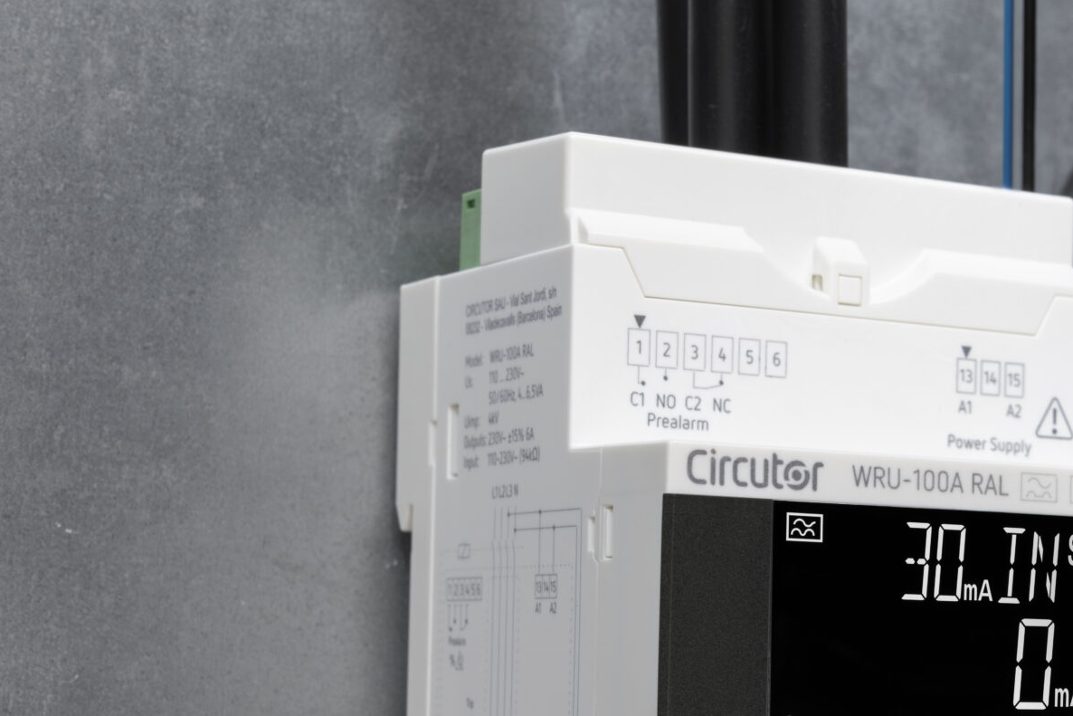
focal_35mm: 95
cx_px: 1075
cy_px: 620
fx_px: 2832
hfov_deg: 20.7
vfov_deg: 14.3
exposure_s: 5
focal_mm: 44
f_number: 14
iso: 50
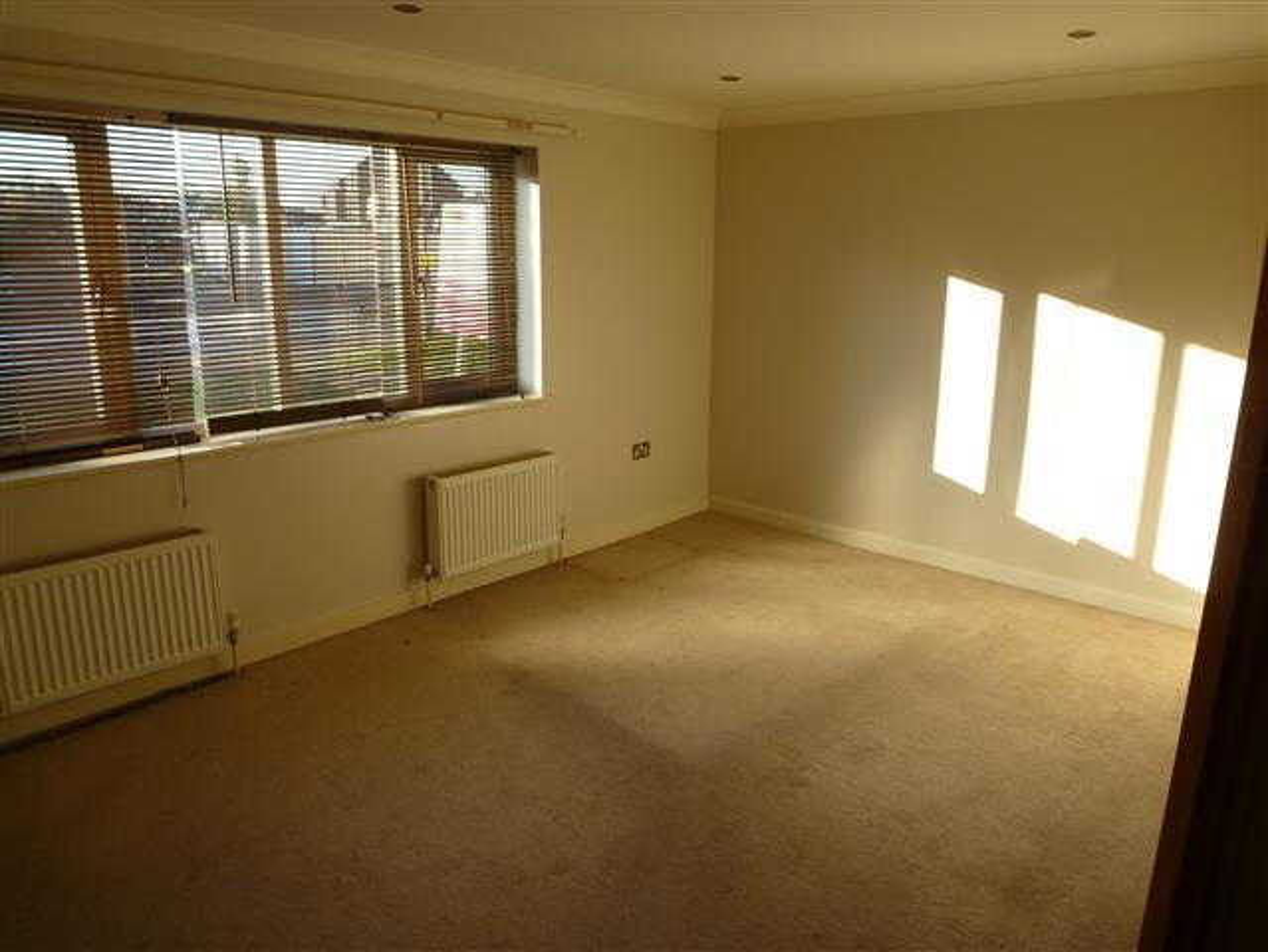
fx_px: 880
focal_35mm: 24
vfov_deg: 56.9
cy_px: 476
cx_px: 634
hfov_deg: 71.6
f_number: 3.3
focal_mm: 4.3
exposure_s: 1/100
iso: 100
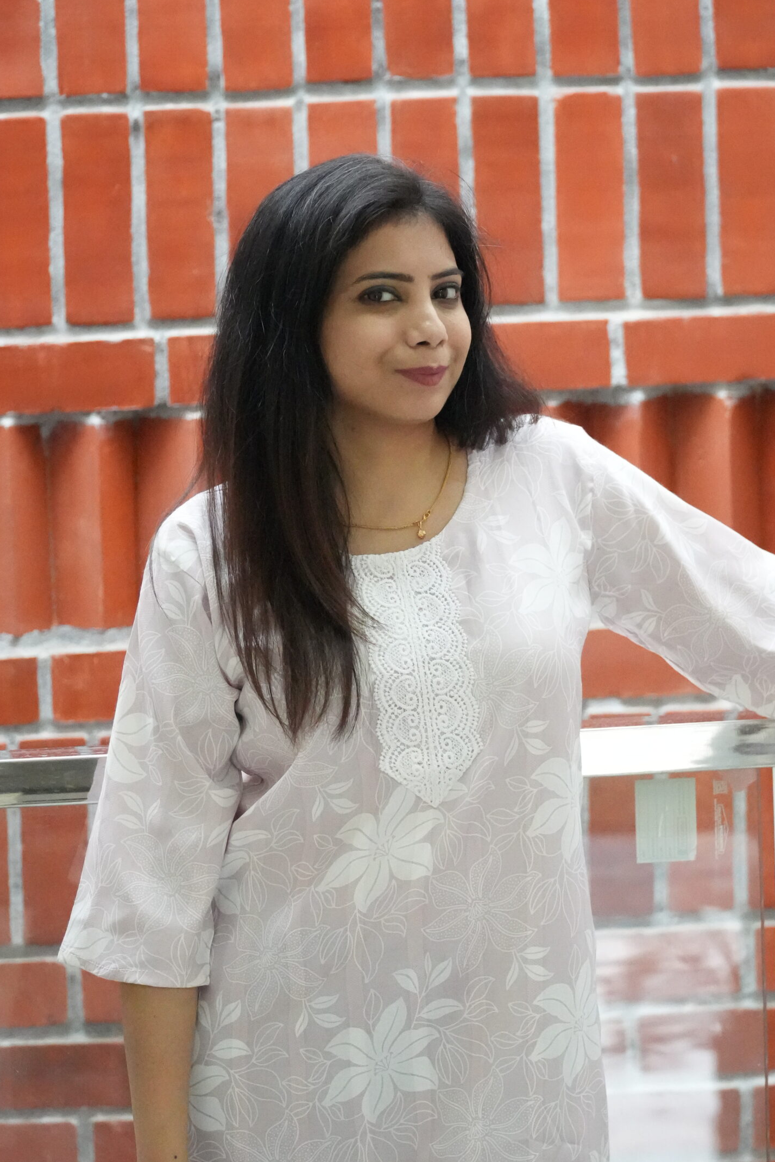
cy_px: 661
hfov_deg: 11.2
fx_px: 3939
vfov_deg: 16.8
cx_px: 408
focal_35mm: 122
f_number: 4
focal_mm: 68
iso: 10000
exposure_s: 1/1000
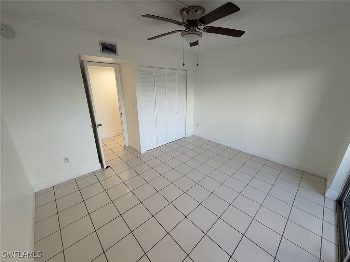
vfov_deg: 85.7
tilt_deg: -17.7
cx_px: 175
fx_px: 142
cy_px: 131
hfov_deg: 102.1
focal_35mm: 14
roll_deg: +0.4
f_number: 2.2
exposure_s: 1/120
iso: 125
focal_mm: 2.22
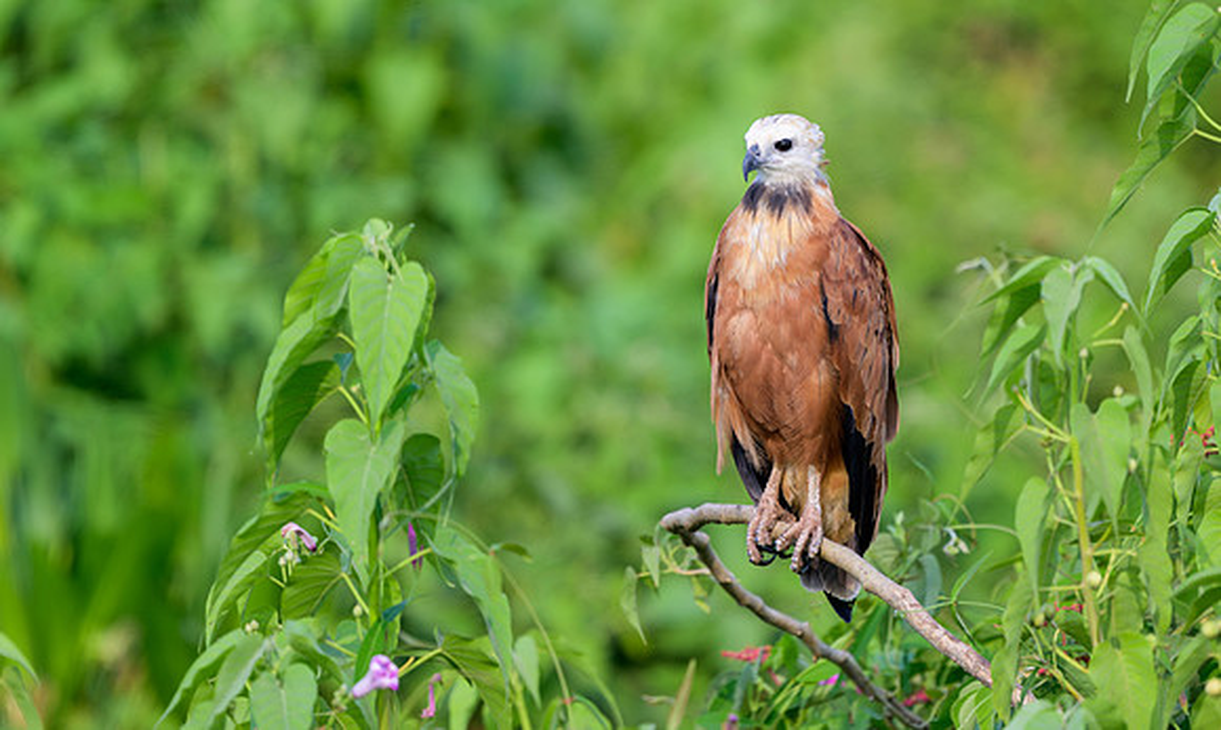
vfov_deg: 1.7
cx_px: 610
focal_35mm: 759
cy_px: 289
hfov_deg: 2.8
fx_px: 24955
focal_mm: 400
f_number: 2.8
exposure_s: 1/1000
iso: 160
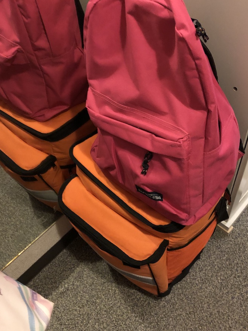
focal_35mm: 34
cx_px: 145
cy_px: 147
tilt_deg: -48.5
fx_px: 325
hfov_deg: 41.6
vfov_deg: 53.8
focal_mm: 4
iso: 125
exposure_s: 1/4
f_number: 1.8
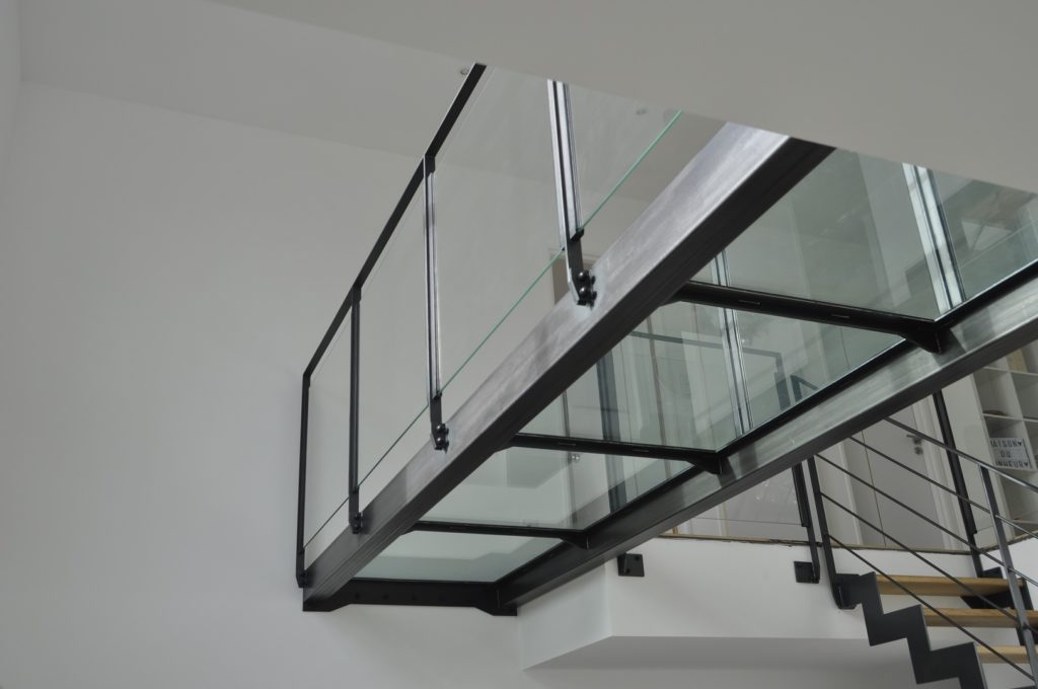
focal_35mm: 36
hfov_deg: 53.2
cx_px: 519
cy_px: 344
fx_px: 1037
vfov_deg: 36.8
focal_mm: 24
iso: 200
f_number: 6.3
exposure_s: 1/160
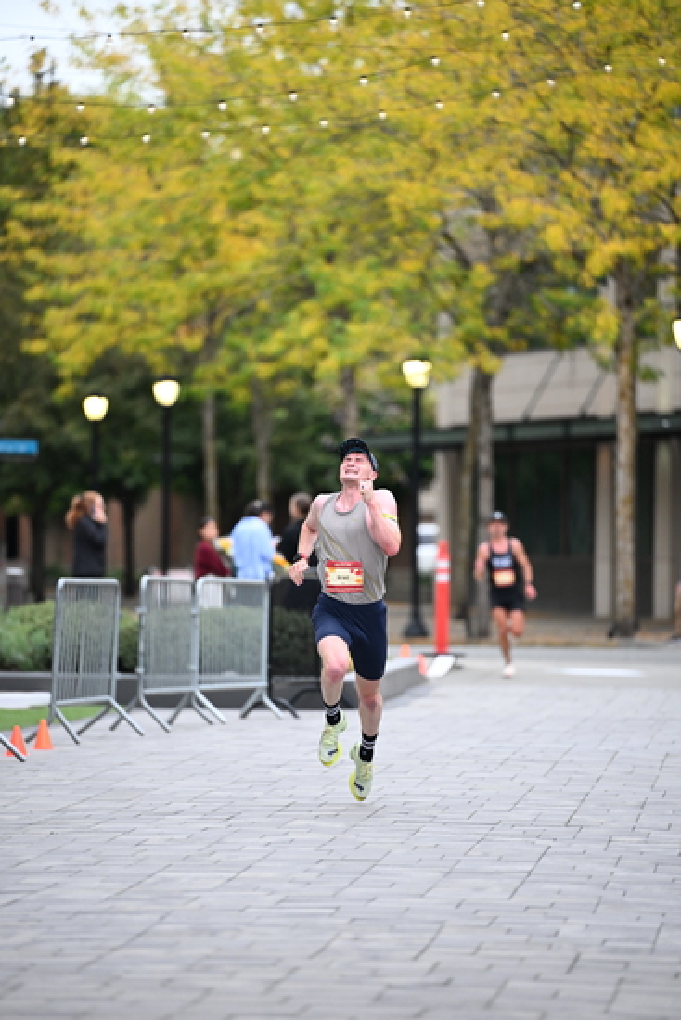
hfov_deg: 6.9
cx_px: 340
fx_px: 5671
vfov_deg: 10.3
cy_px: 510
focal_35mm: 200
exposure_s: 1/800
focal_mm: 200
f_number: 2.8
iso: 1600
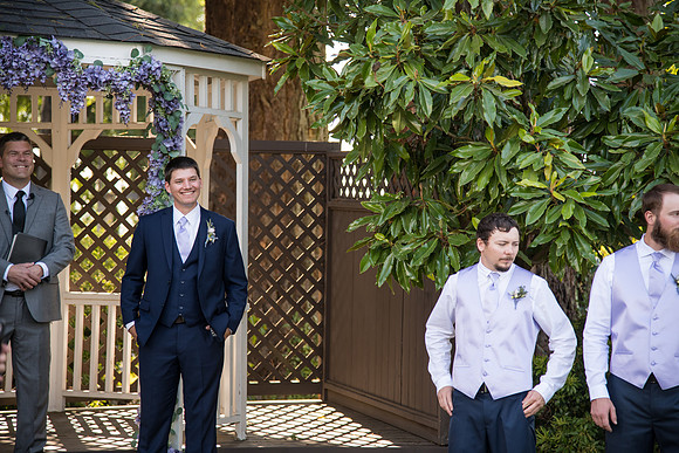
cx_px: 340
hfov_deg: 20.4
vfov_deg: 13.7
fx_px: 1886
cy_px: 226
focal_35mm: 100
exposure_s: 1/400
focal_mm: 100
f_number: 4
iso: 500
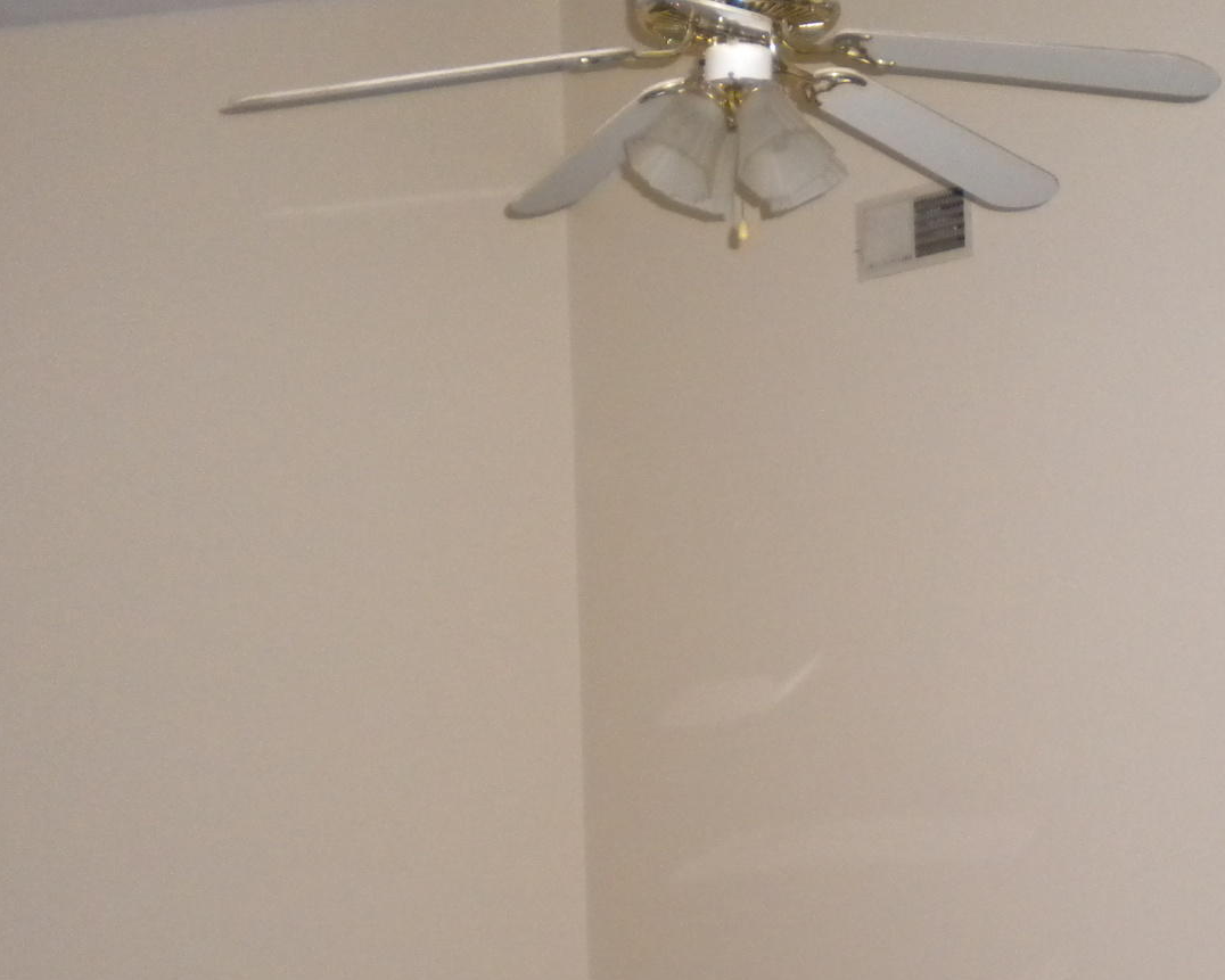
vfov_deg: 23.3
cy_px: 738
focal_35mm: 65
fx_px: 2357
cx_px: 906
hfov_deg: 28.7
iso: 400
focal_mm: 6.3
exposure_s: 1/30
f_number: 3.1
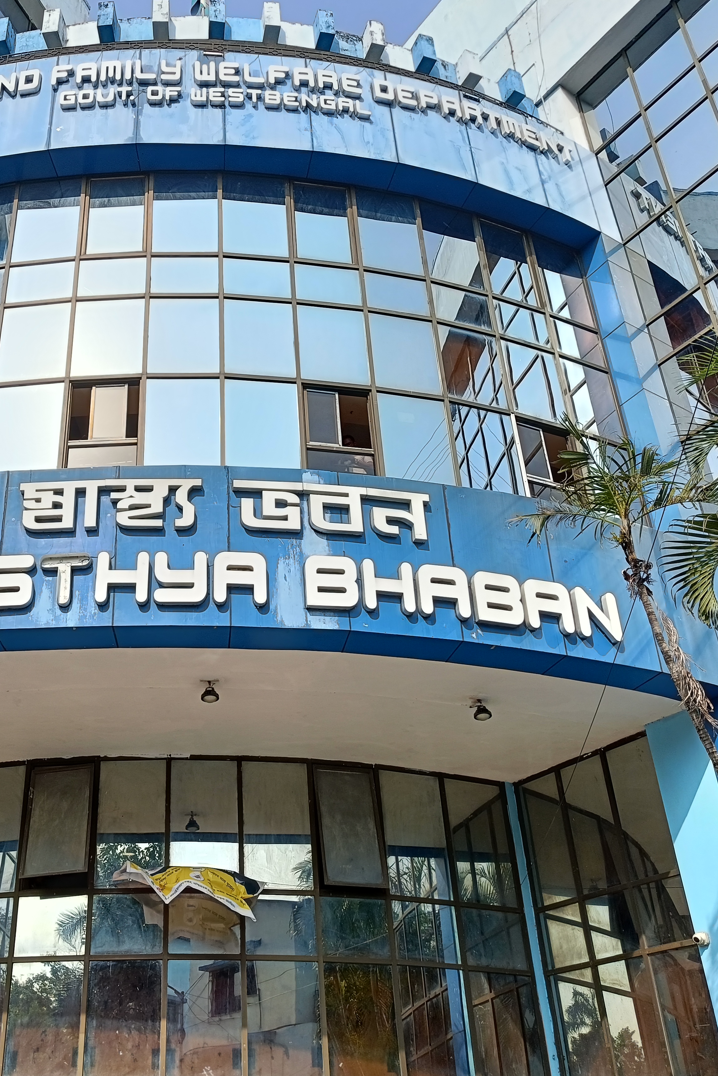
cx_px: 198
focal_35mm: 35
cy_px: 537
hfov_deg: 37.1
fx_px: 1047
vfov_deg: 54.4
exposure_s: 1/684
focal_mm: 4.7
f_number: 1.7
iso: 64
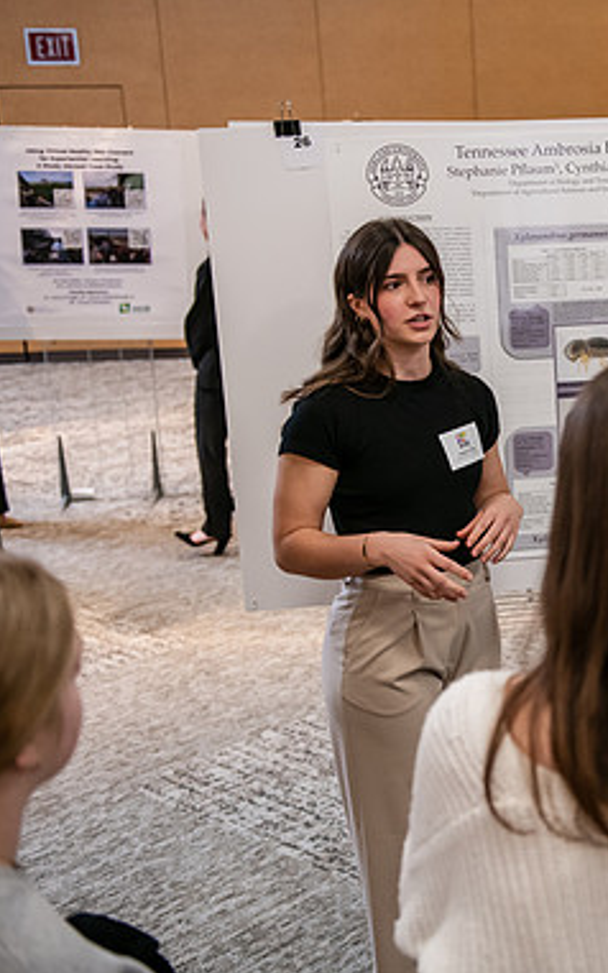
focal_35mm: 59
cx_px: 654
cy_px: 492
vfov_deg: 34.6
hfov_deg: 21.0
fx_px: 1565
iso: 1600
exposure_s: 1/160
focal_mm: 38
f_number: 3.2
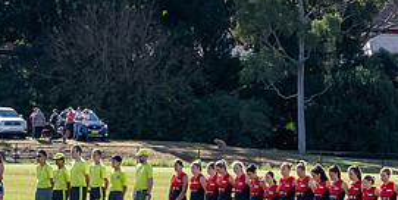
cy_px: 208
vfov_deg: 4.3
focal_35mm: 260
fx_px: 2676
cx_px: 101
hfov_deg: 8.5
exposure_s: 1/1600
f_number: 8
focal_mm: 66
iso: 800
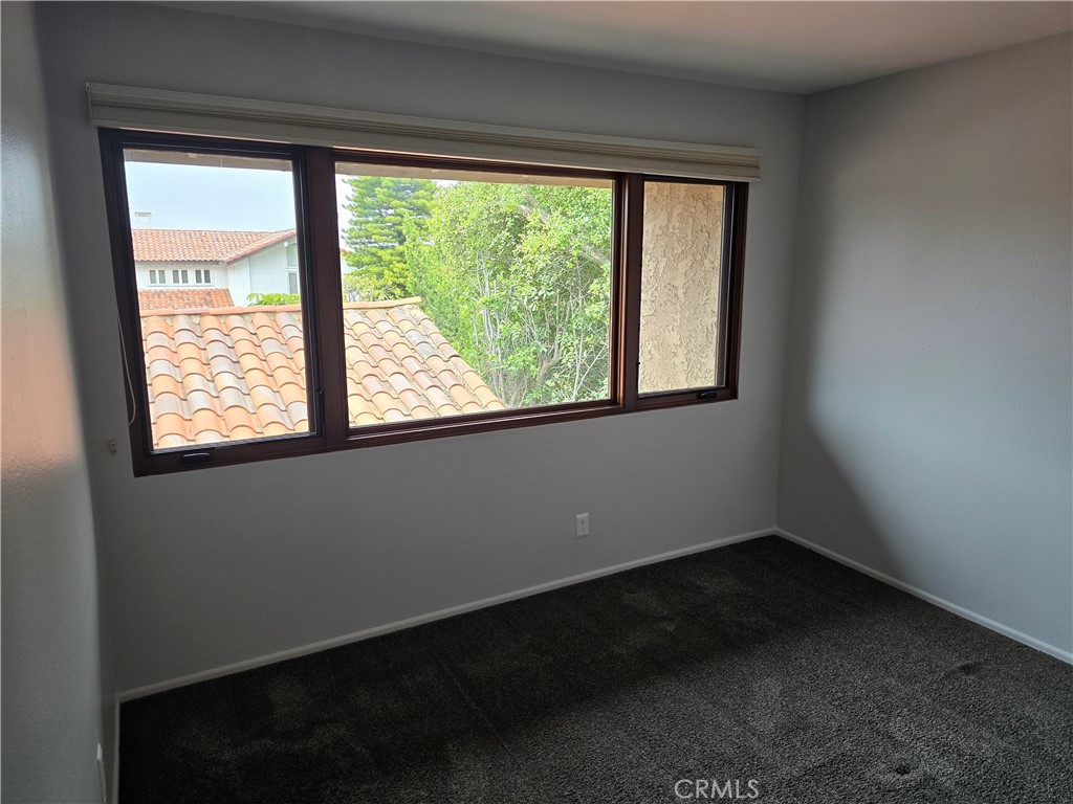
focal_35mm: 23
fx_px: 713
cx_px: 536
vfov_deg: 58.9
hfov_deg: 73.9
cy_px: 402
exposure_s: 1/180
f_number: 1.7
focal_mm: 6.3
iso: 160
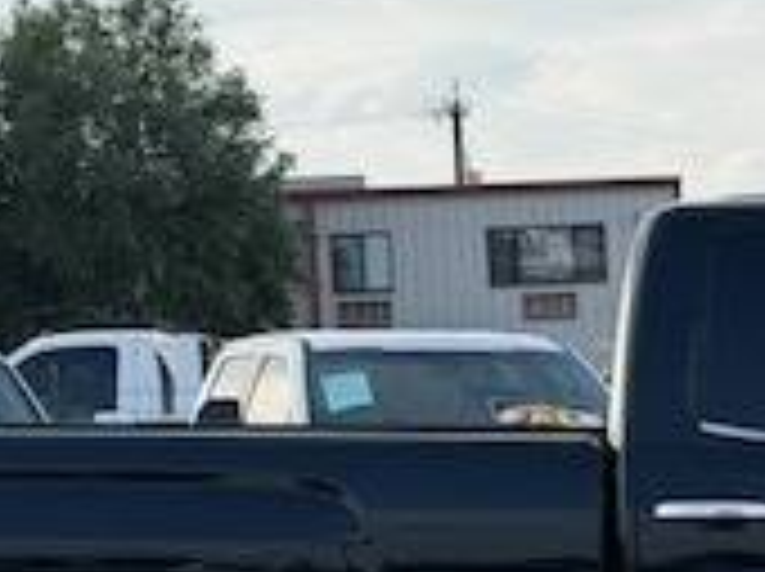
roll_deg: +2.3
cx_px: 994
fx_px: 3994
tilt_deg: -2.2
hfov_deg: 10.7
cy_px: 581
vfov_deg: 8.1
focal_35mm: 181
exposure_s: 1/2342
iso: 64
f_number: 1.78
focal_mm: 6.76
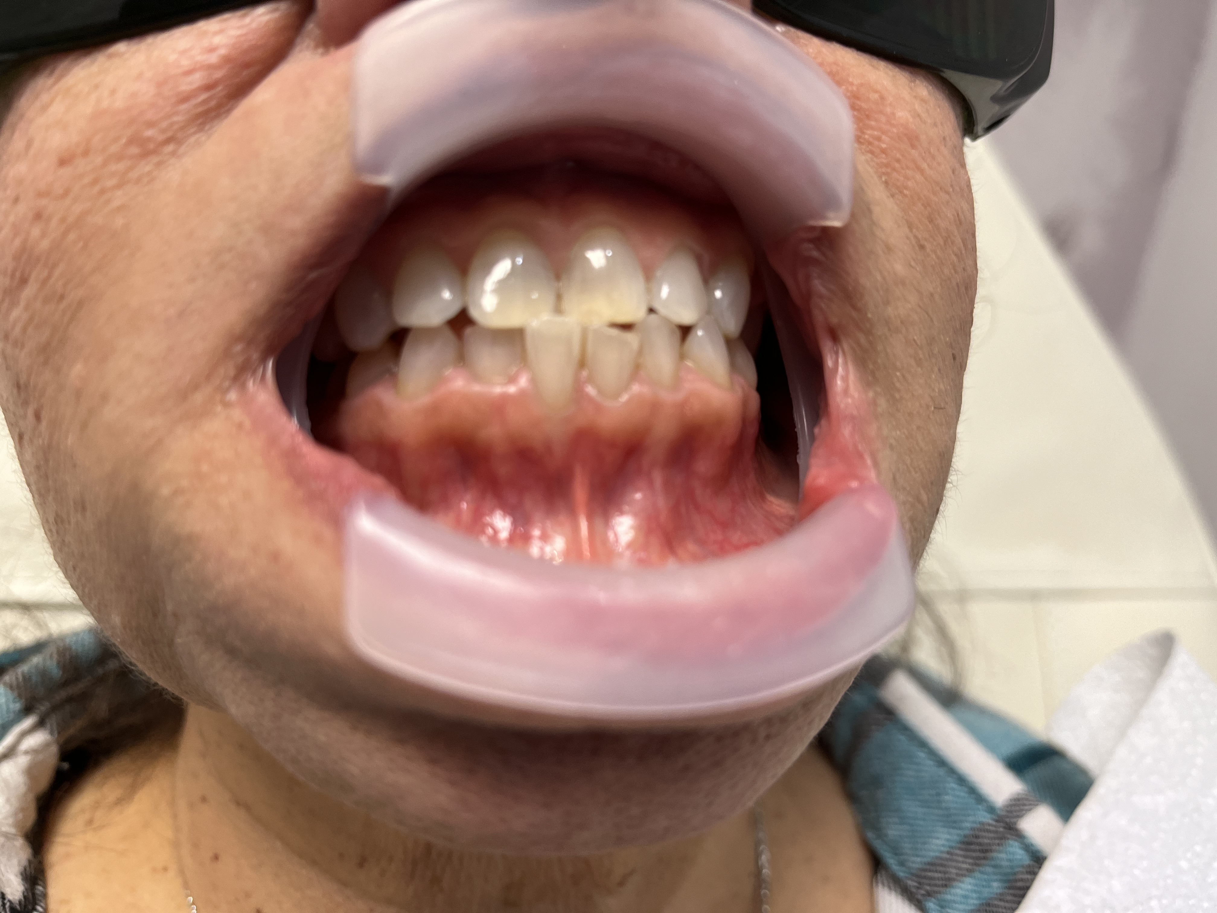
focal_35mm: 26
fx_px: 914
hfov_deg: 67.3
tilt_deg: -17.2
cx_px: 608
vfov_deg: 53.1
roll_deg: -5.3
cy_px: 456
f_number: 1.6
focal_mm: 5.1
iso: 100
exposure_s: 1/100
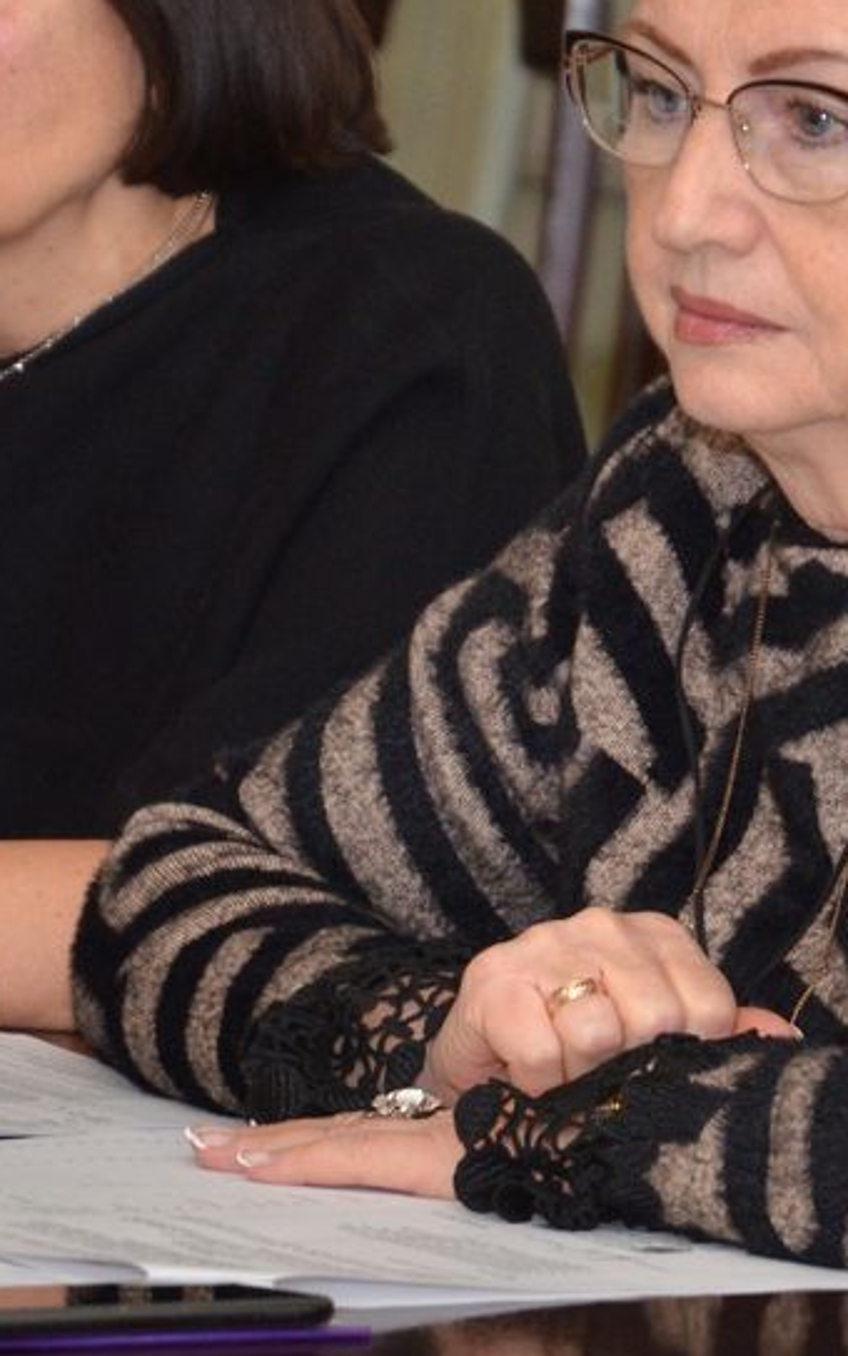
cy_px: 467
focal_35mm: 412
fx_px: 15246
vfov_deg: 5.1
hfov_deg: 3.2
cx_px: 920
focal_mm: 105
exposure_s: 1/200
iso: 800
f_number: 5.6
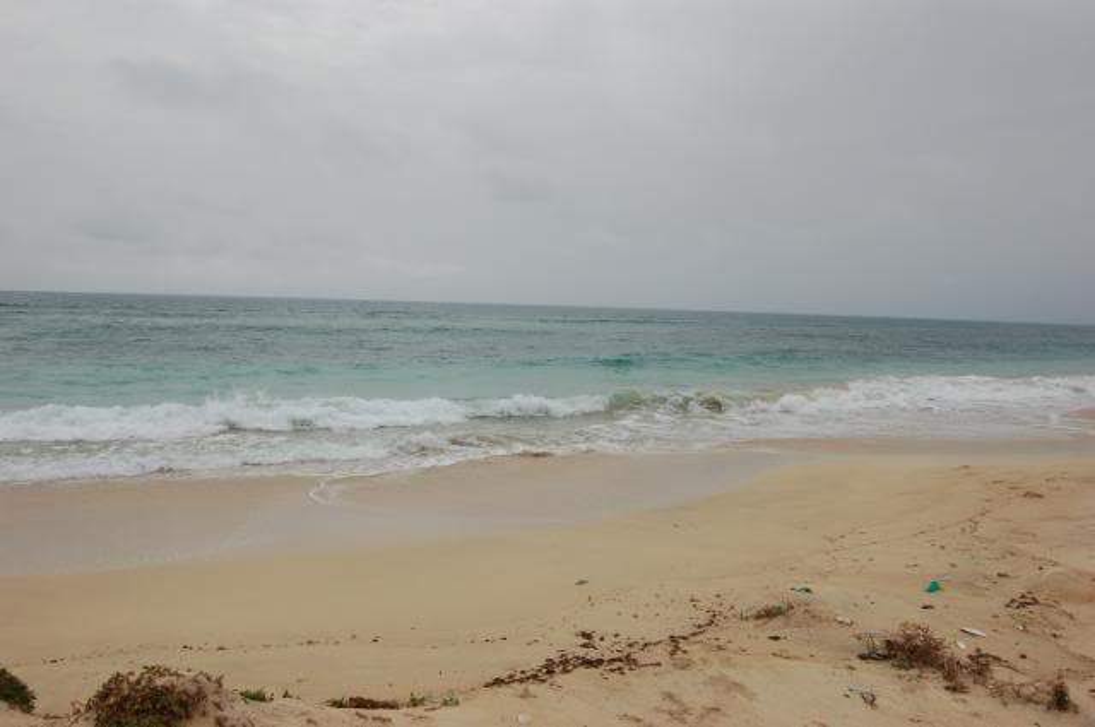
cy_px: 364
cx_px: 548
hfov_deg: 67.4
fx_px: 820
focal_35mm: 27
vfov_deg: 47.8
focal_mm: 18
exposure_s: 1/500
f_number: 11
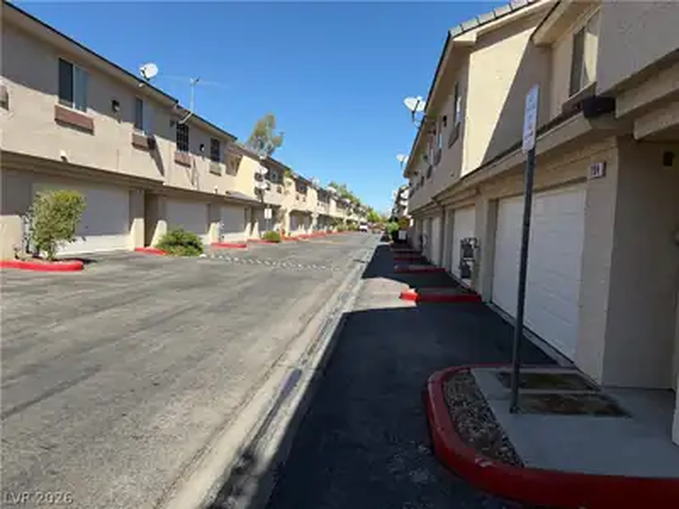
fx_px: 471
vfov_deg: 56.8
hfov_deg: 71.6
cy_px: 254
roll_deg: -2.0
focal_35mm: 24
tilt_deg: -3.0
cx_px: 340
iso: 80
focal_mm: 6.76
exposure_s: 1/4167
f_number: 1.78
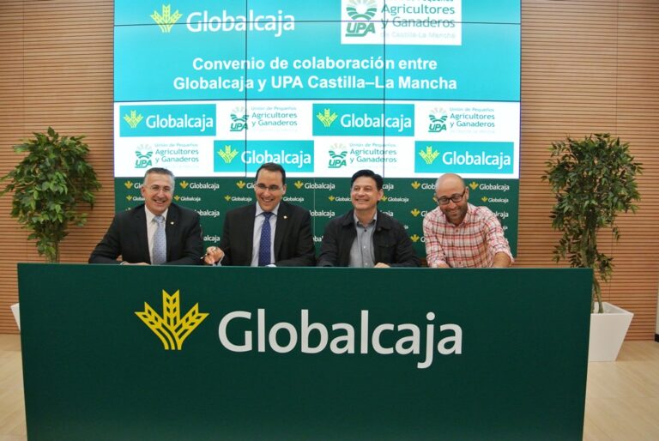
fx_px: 531
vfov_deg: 45.1
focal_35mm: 29
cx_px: 330
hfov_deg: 63.6
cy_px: 220
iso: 640
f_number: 3.5
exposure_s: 1/125
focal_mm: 11
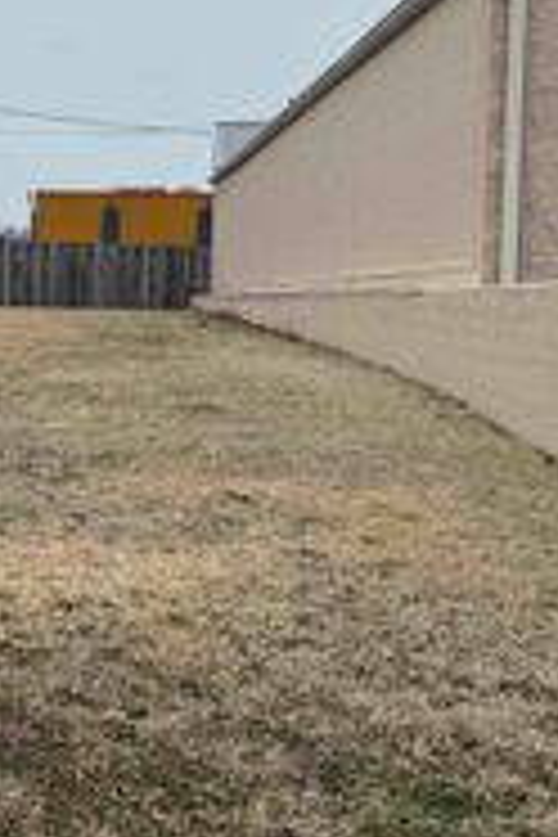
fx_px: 1558
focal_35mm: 67
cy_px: 322
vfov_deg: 30.0
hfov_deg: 18.0
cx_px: -288
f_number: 1.78
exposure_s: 1/4405
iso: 80
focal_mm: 6.76
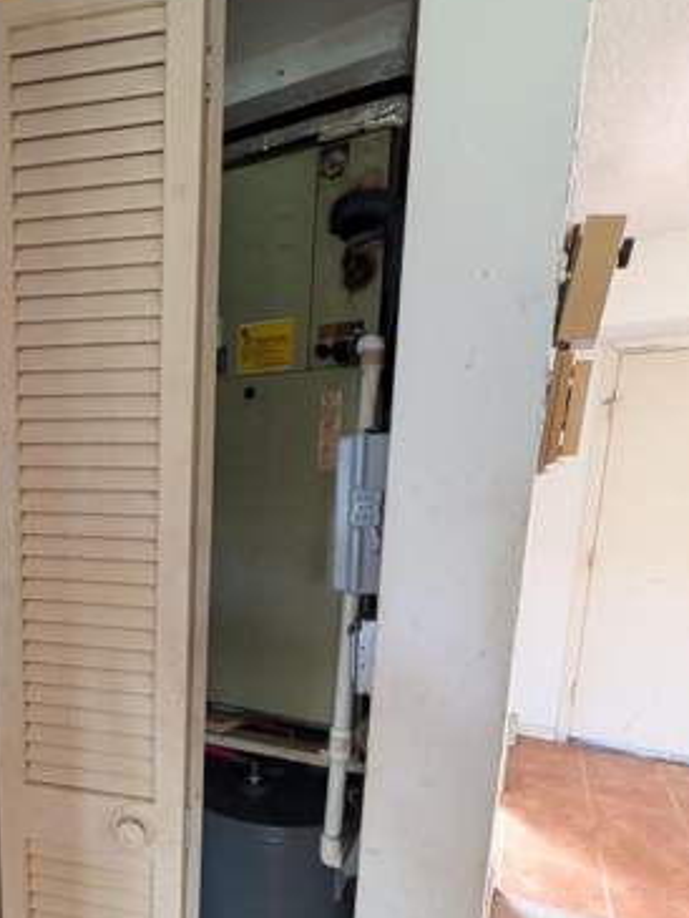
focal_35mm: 21
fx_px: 557
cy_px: 604
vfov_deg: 76.7
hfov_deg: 59.7
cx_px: 163
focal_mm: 2.02
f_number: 1.7
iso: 282
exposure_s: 1/36.5
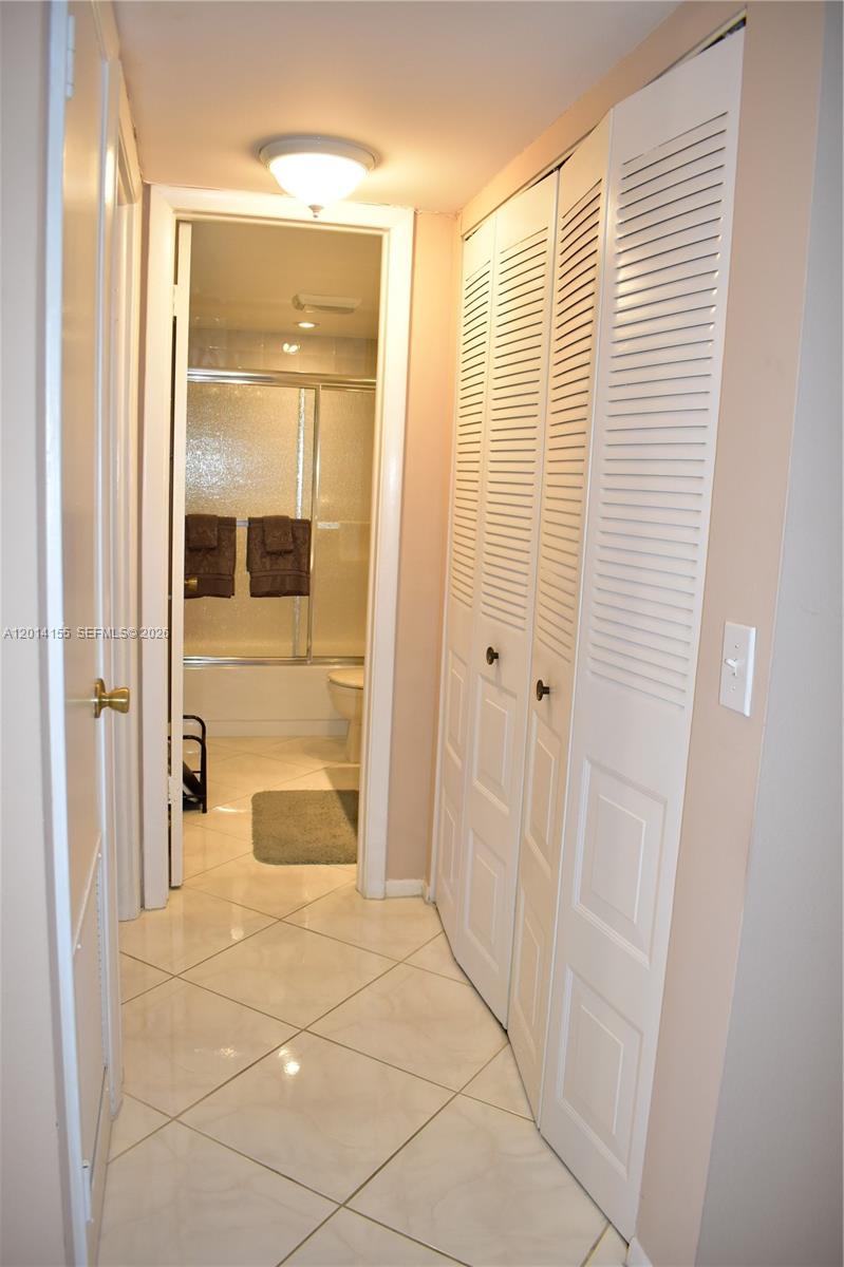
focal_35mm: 27
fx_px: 950
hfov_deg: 47.9
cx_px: 422
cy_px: 634
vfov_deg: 67.4
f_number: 4.5
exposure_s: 1/60
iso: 720
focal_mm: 18
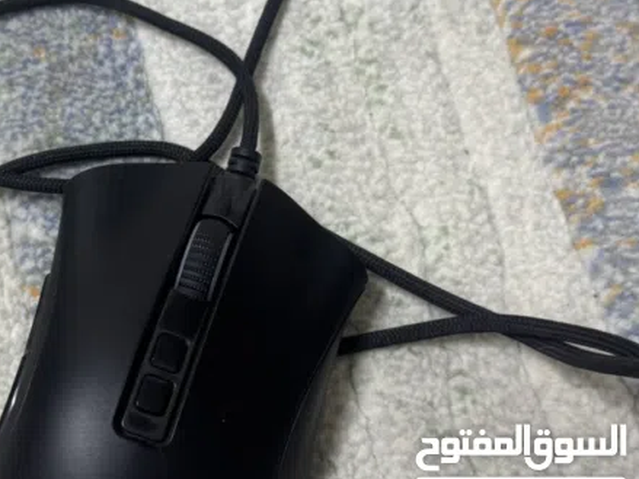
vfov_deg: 40.6
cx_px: 197
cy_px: 214
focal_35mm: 35
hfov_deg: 51.3
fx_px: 646
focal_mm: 6.76
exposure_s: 1/50
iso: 125
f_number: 1.78
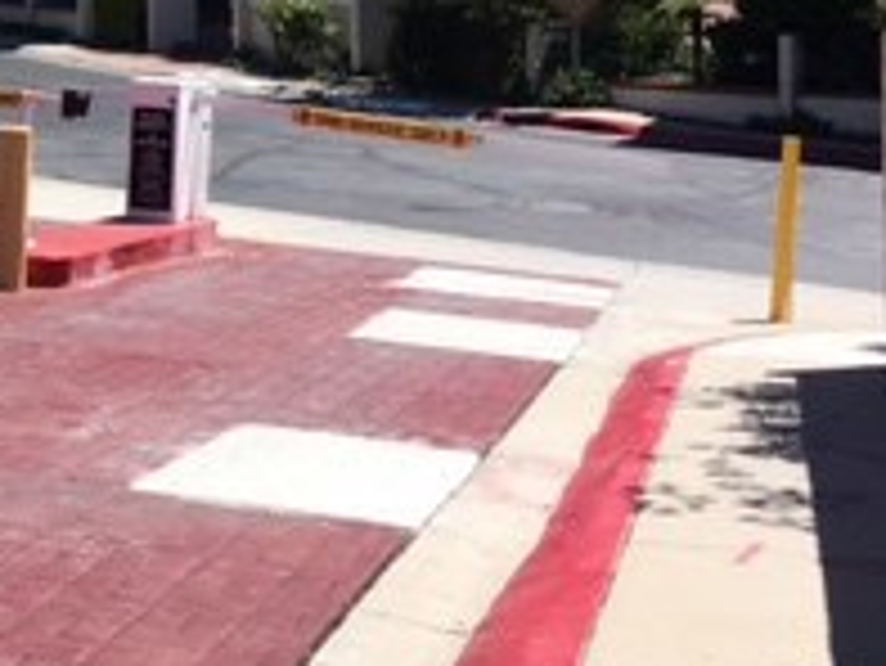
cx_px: -175
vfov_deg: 15.2
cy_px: -144
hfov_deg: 19.6
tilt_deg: +2.0
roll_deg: +1.1
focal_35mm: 94
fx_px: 2407
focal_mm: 4.15
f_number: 2.2
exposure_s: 1/1508
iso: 25
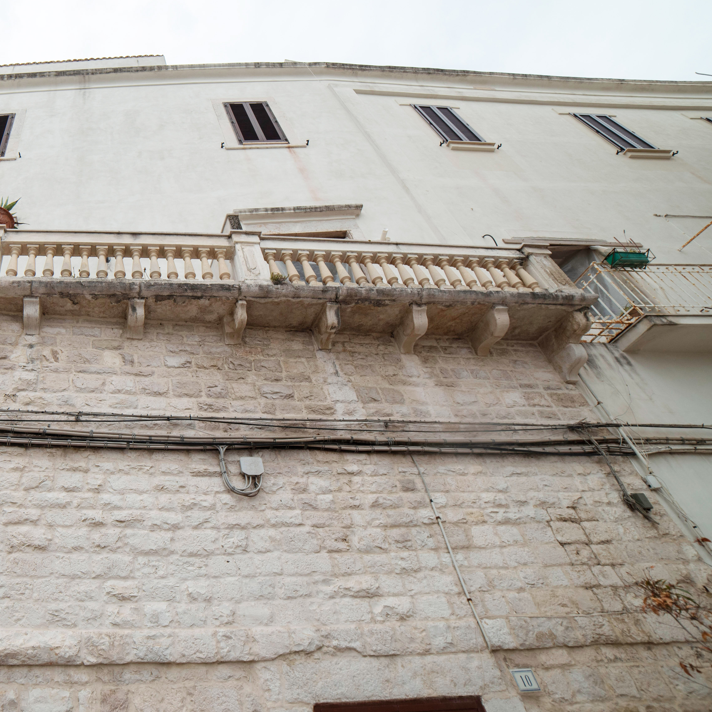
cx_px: 140
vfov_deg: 72.1
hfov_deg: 65.5
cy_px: 341
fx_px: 489
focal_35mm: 21
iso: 200
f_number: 9
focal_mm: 14
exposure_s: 1/320
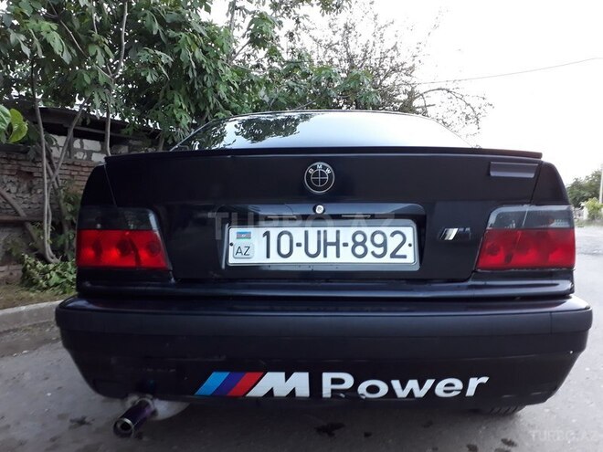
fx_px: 470
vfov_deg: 51.4
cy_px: 226
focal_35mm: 27
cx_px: 302
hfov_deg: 65.3
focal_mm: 3.6
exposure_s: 1/33
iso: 125
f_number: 1.9
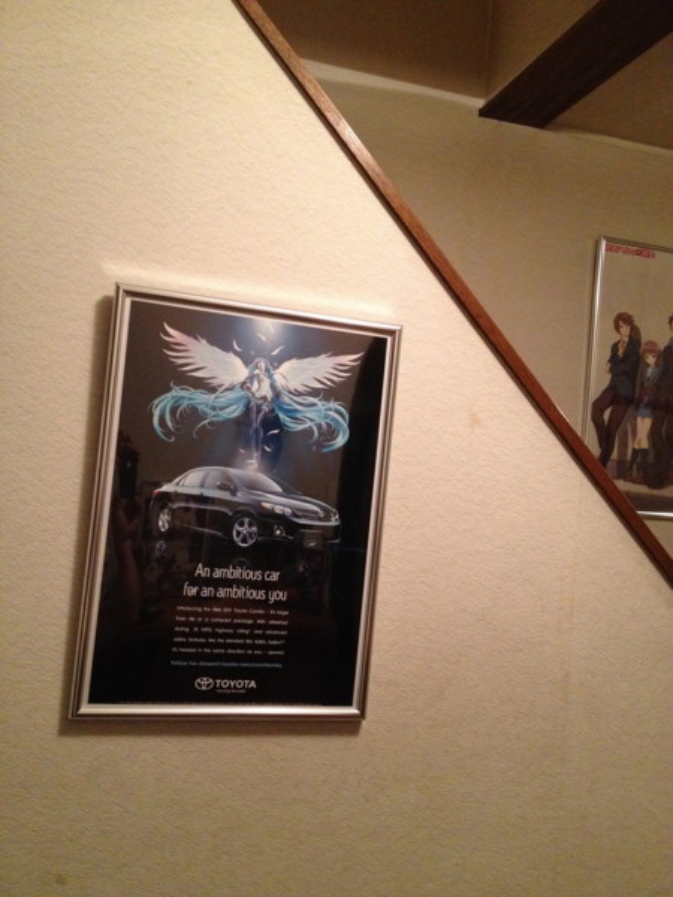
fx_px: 907
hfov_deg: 40.7
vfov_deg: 52.6
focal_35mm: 35
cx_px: 336
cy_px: 448
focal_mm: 4.28
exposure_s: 1/20
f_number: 2.4
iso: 400
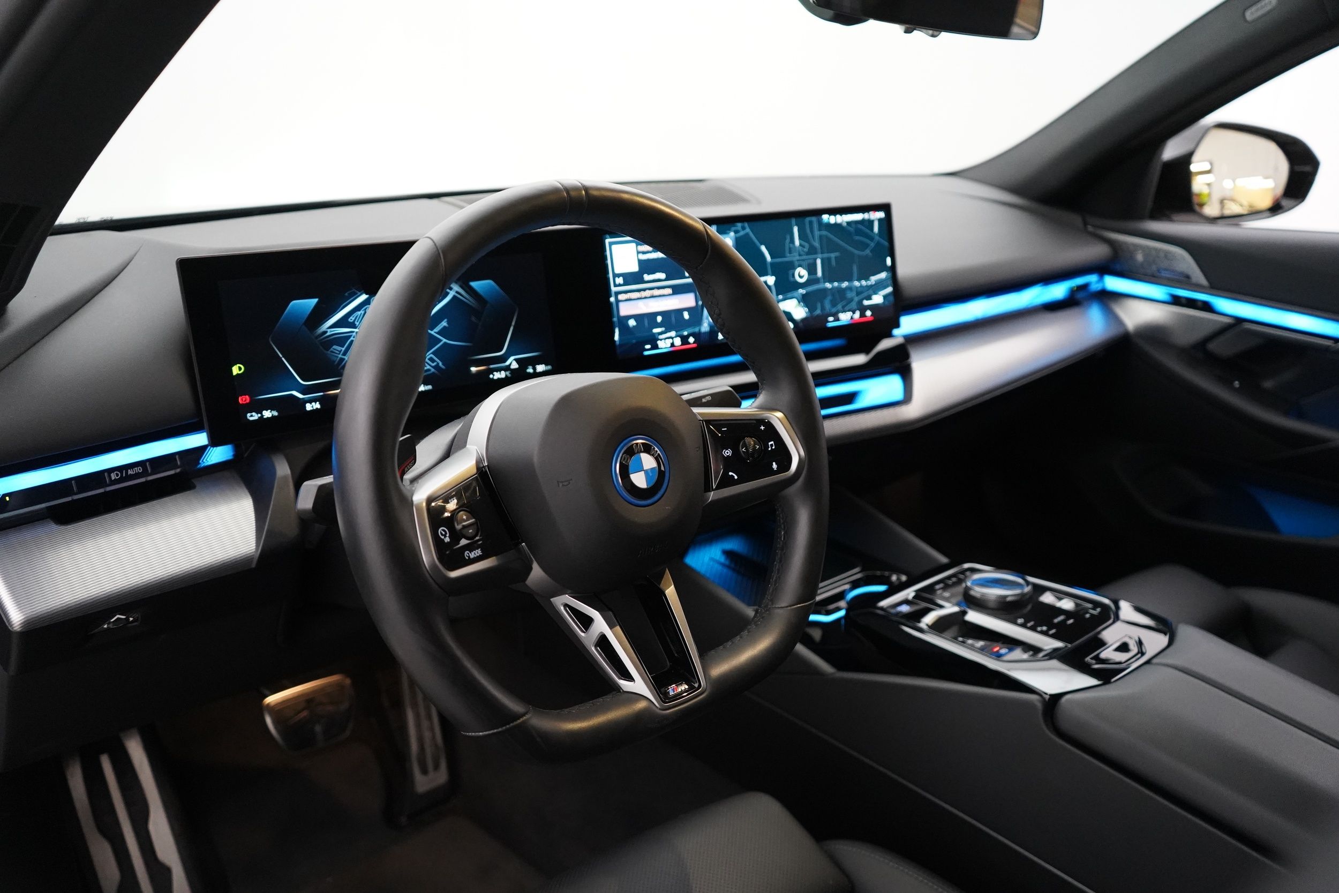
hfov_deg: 65.5
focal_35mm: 28
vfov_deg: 46.4
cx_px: 670
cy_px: 446
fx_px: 1041
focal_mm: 28
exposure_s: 1/160
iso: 8000
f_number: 3.5
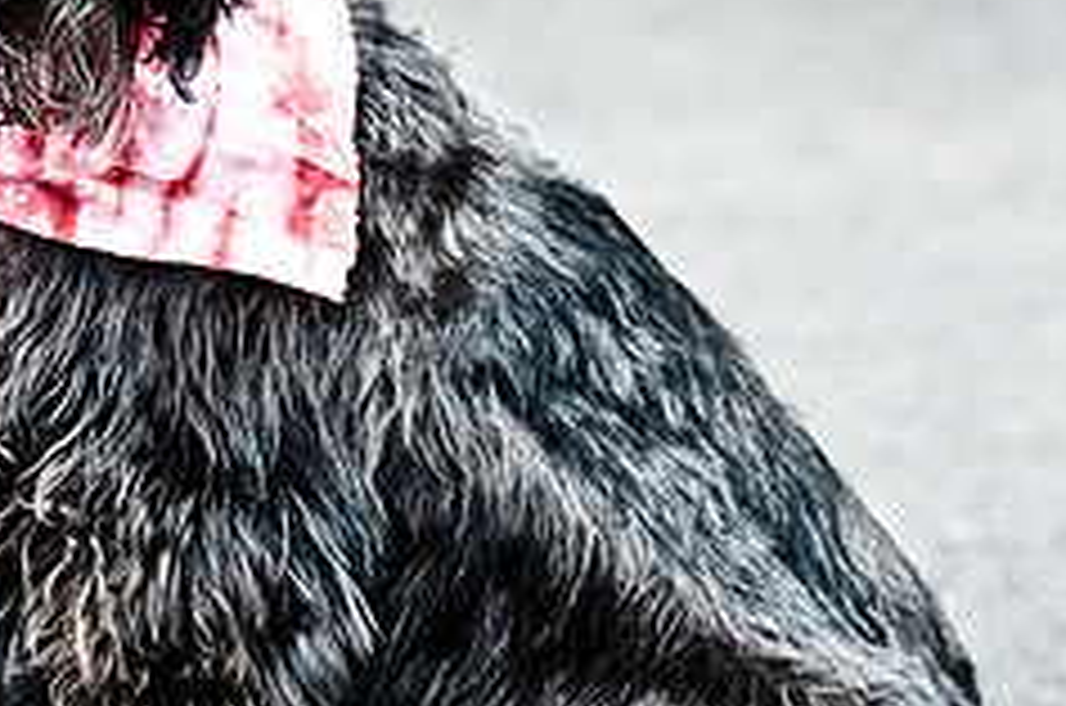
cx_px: 157
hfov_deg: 8.0
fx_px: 7595
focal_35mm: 257
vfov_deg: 5.3
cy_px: 38
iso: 200
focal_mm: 70
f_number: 2.8
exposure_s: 1/1250
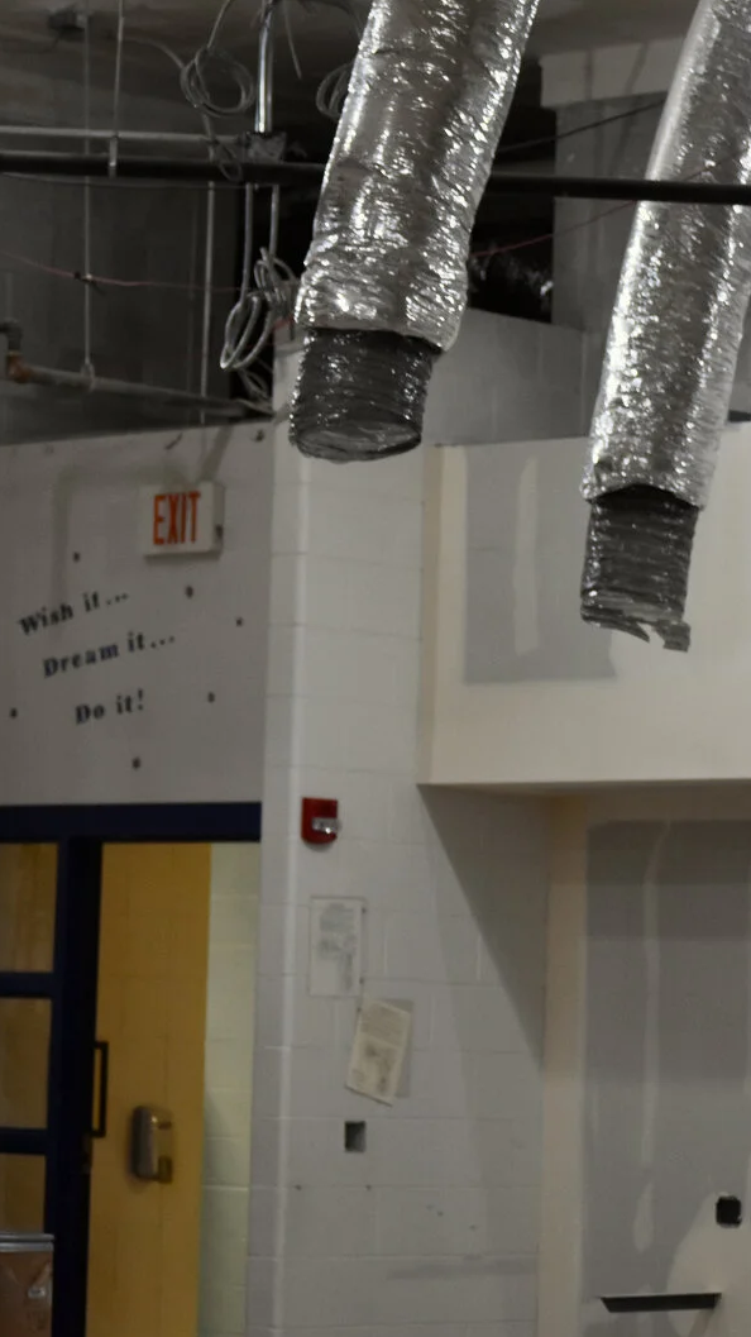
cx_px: 519
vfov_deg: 16.4
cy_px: 672
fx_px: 4634
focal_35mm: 131
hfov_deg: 9.3
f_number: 4
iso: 1100
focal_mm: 55
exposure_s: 1/60
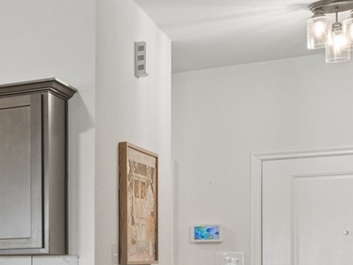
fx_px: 867
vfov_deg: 16.9
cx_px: -342
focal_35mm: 85
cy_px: 271
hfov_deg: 17.2
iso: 400
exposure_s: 1/5
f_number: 10
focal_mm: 19
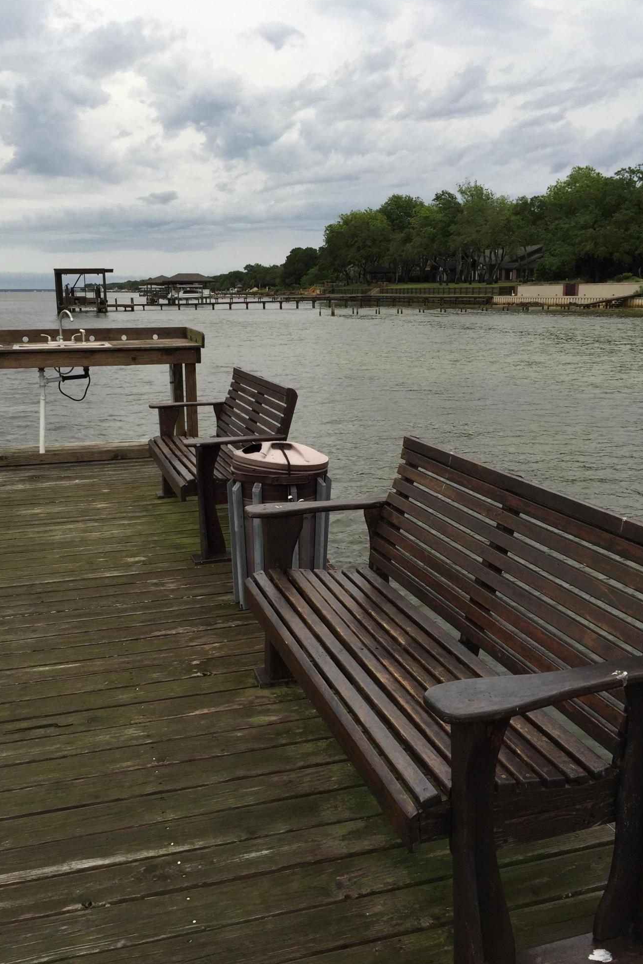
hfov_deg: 42.2
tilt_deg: -12.6
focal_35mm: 31
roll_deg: +1.9
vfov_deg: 60.3
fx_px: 831
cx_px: 282
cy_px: 488
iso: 32
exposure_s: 1/573
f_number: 2.2
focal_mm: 4.15
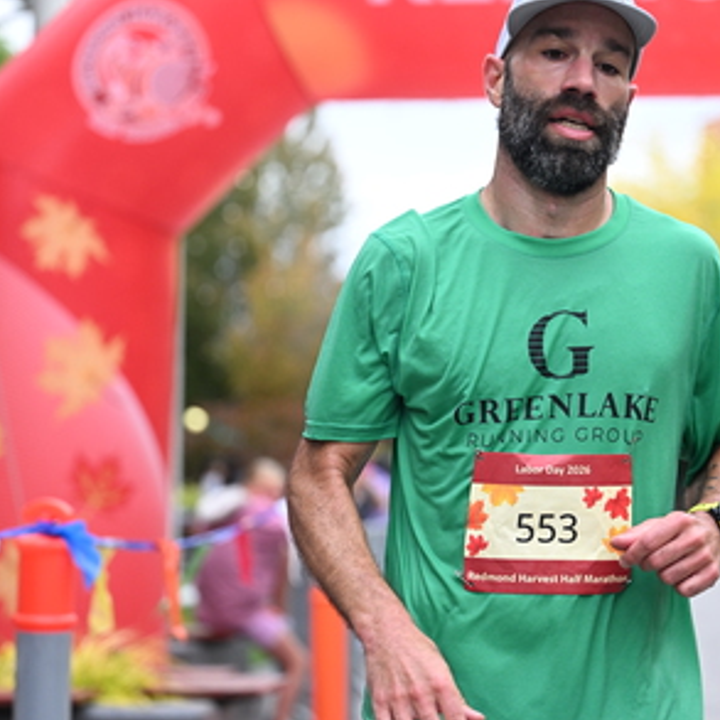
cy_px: 349
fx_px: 2777
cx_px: 444
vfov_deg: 14.8
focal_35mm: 118
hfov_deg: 14.8
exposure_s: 1/1600
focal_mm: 74
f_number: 2.8
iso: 1000
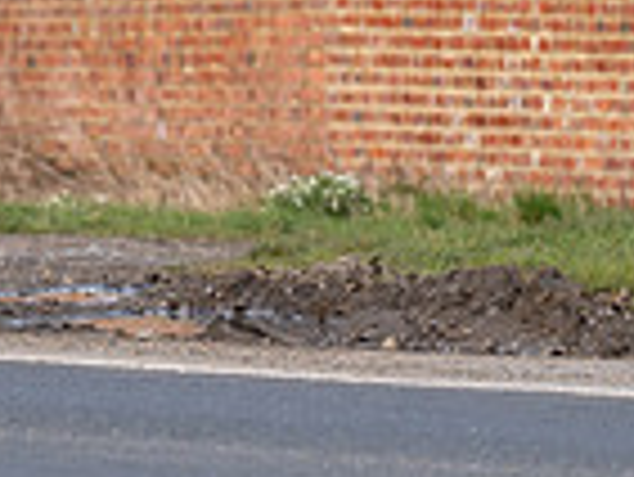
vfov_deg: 2.3
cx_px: -423
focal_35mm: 660
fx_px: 12098
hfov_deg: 3.0
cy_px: -70
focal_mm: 167
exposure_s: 1/800
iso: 250
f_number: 4
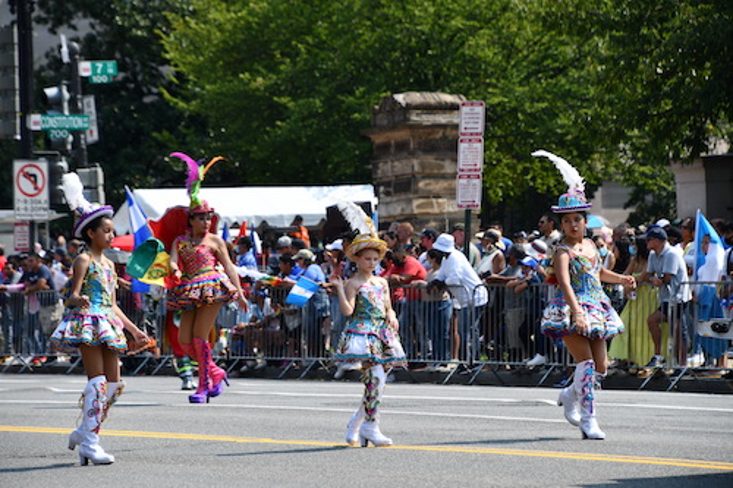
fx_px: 4111
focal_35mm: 202
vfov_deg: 6.8
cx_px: 366
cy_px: 244
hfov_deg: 10.2
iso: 160
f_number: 8
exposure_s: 1/500
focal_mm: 135
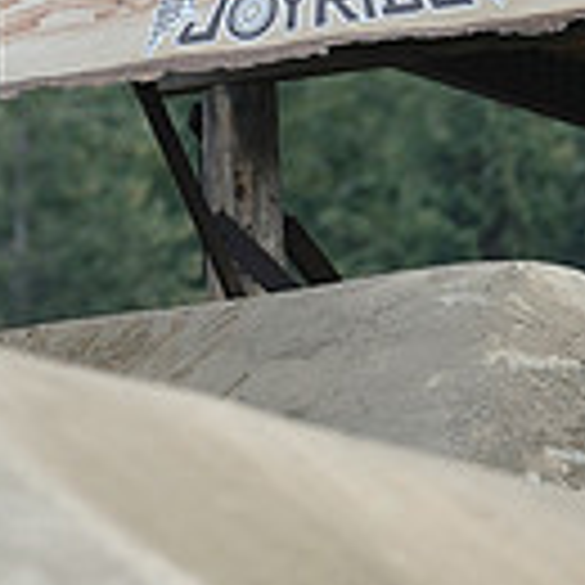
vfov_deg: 1.0
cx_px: 0
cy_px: -166
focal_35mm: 1771
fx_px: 33861
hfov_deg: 1.0
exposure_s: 1/1600
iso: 1600
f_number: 4
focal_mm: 600
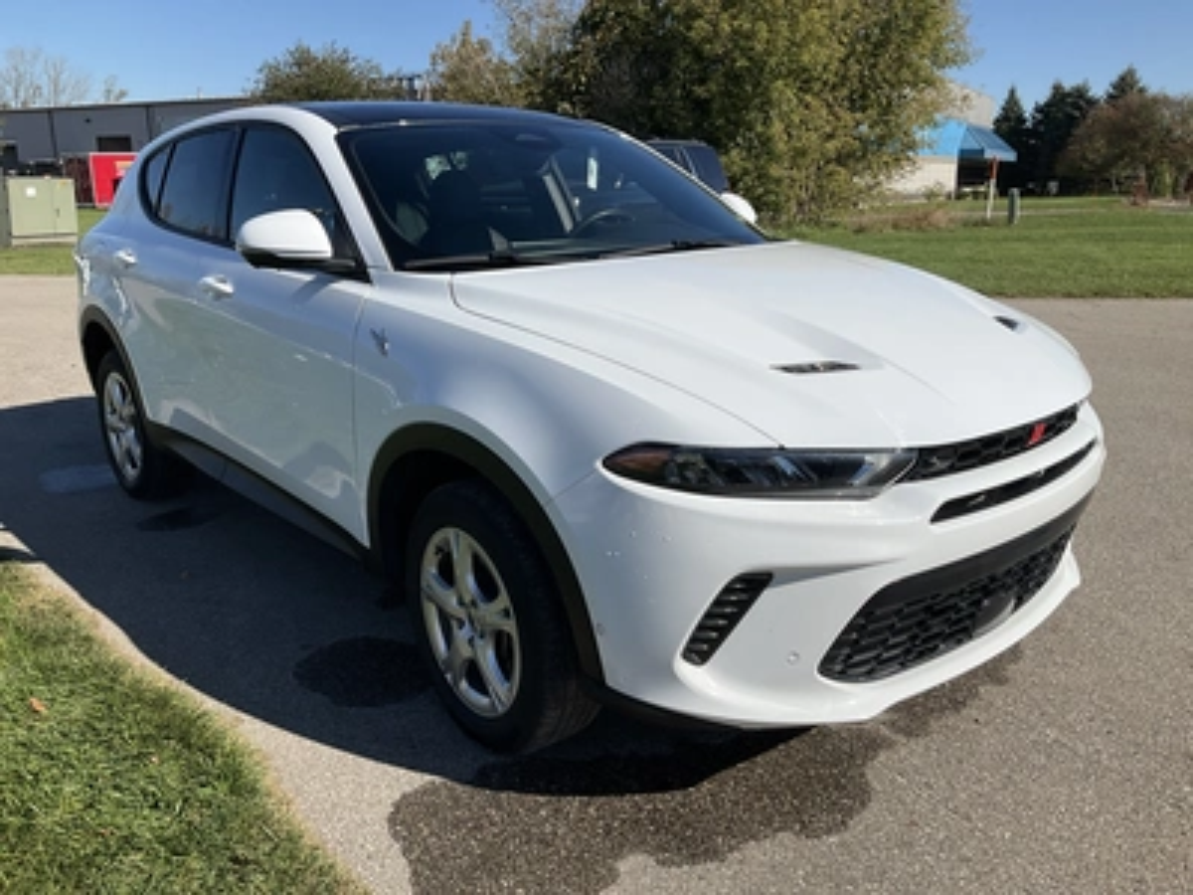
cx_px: 596
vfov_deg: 48.2
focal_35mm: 29
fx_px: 999
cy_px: 448
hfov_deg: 61.7
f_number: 1.8
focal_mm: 3
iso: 25
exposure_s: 1/3125
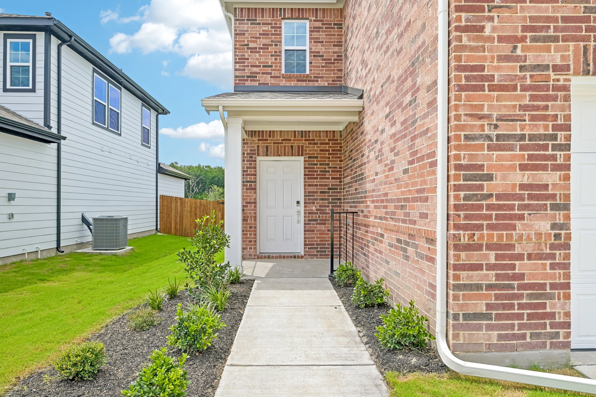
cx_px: 298
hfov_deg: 78.6
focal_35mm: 22
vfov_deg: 57.2
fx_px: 364
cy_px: 198
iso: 400
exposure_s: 1/1000
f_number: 8
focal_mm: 22
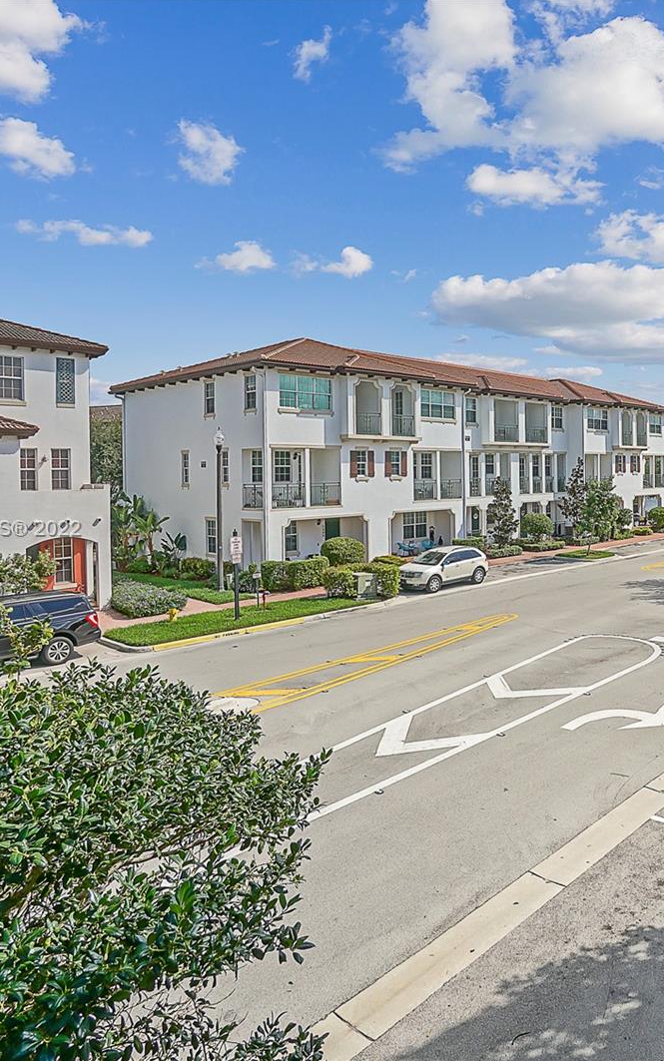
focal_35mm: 23
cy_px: 530
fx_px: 665
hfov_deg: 49.0
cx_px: 560
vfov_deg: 77.1
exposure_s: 1/800
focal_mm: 10
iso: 200
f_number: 7.1
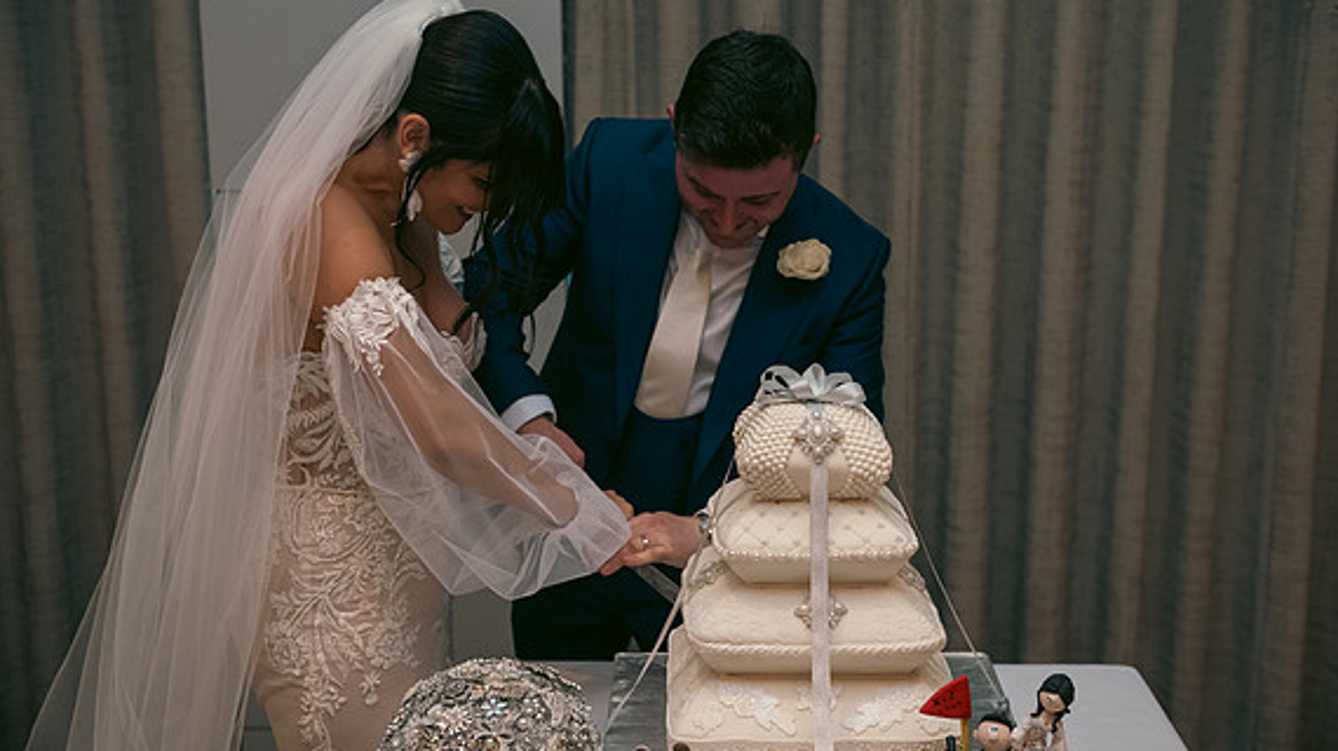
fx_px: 1702
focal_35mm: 48
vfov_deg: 24.9
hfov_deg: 42.9
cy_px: 363
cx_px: 671
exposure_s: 1/160
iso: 800
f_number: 3.5
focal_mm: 45
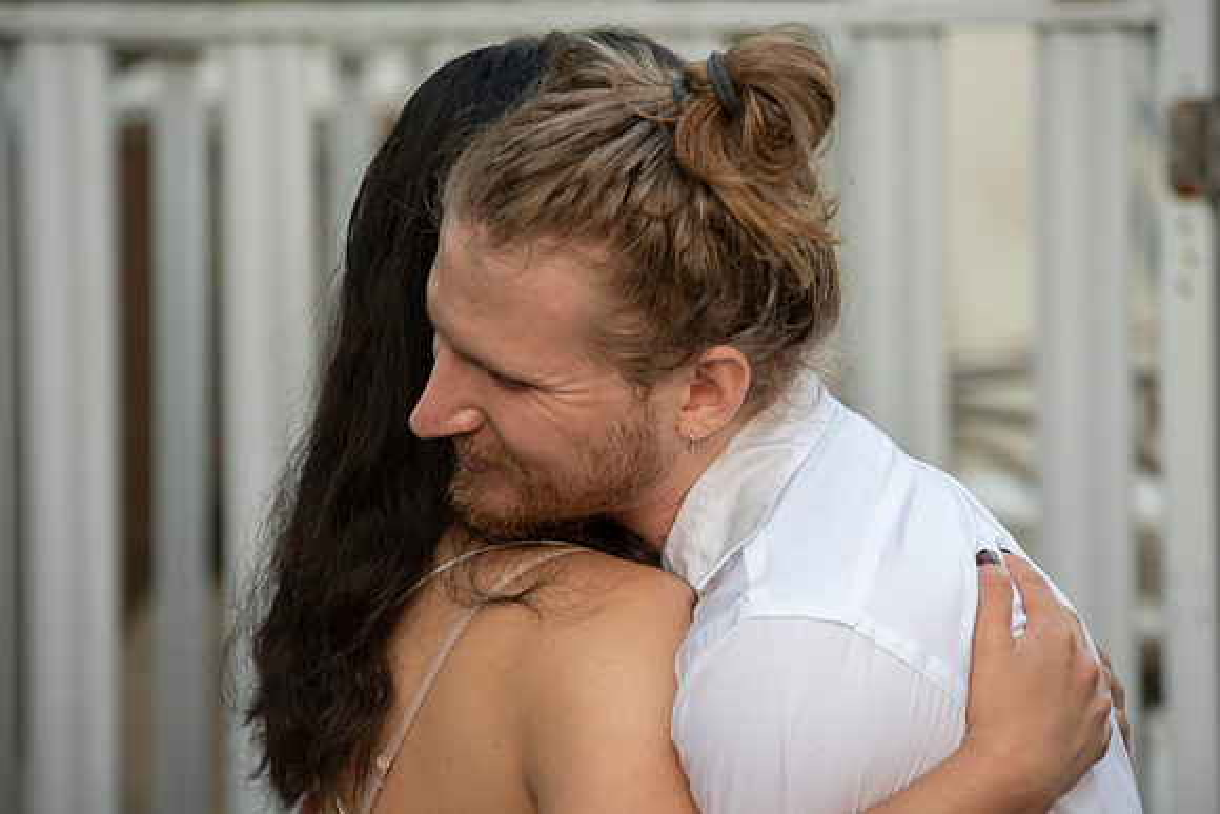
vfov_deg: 6.9
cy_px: 407
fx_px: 6779
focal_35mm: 200
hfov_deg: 10.3
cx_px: 610
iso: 100
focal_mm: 200
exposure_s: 1/200
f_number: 4
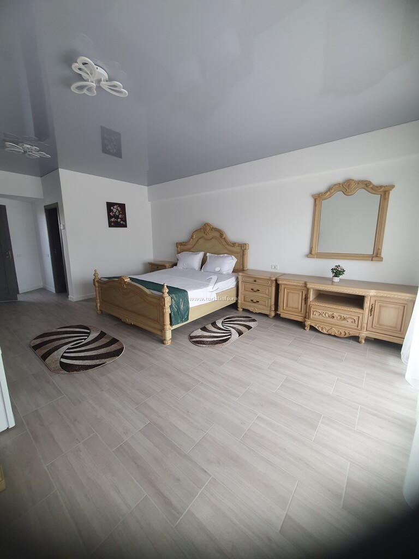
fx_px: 210
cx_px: 210
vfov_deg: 106.2
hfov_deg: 89.9
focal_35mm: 13
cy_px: 280
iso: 80
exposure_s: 1/60
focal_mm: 1.8
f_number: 2.2
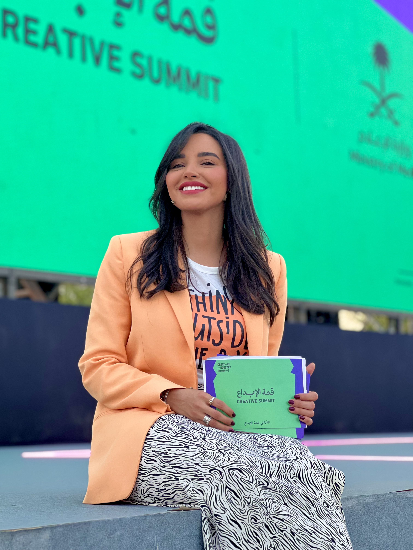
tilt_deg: +8.3
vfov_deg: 25.3
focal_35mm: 77
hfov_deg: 19.1
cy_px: 275
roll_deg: +1.7
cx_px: 206
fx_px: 1225
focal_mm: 9
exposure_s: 1/90
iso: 125
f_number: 2.8
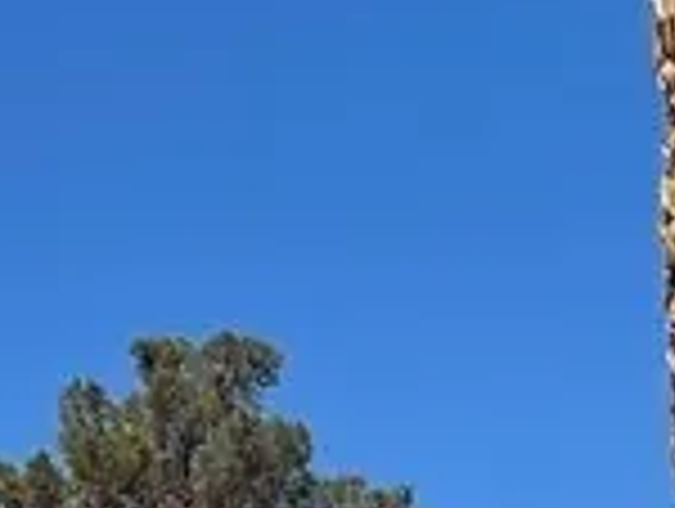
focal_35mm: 177
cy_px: 1218
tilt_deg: +1.2
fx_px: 3457
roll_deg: -0.1
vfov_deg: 7.8
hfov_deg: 11.1
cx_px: 58
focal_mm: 5.1
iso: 32
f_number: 1.6
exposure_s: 1/6579
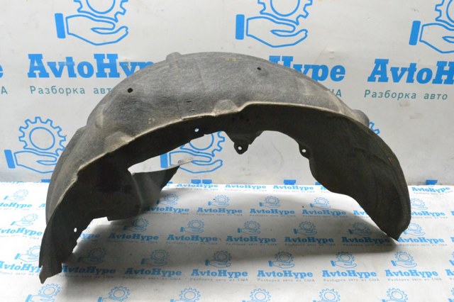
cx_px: 227
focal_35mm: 30
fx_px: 378
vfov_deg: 43.6
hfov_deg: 62.0
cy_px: 151
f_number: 9
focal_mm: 20
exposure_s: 1/160
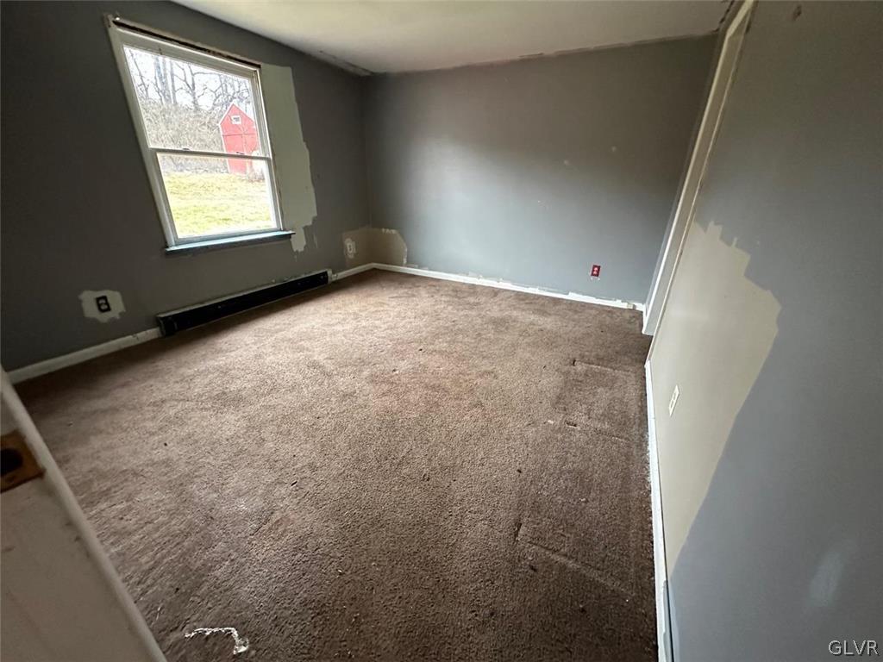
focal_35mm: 14
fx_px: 357
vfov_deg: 85.7
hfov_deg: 102.1
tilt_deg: -24.3
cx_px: 442
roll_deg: -1.6
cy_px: 331
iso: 1000
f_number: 2.2
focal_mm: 2.22
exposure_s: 1/60
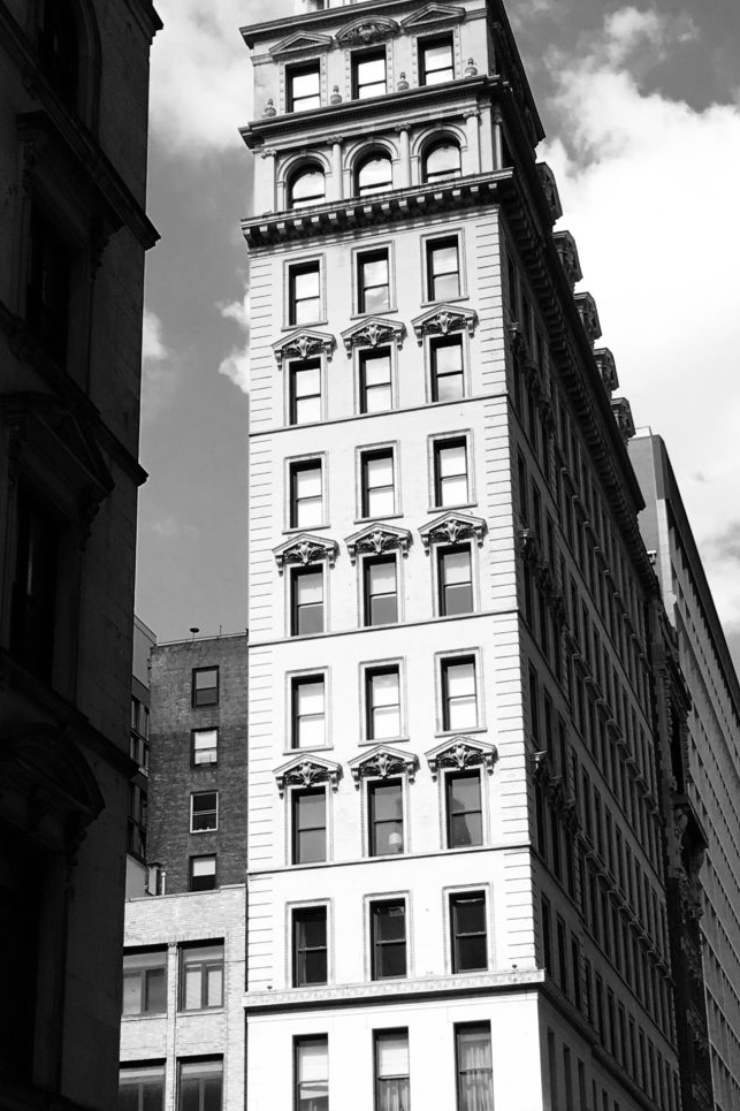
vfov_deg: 31.3
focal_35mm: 64
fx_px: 1974
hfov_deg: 21.2
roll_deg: +2.0
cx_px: 373
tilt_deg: +22.2
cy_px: 685
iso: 25
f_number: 2.2
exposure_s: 1/1350
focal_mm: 4.15
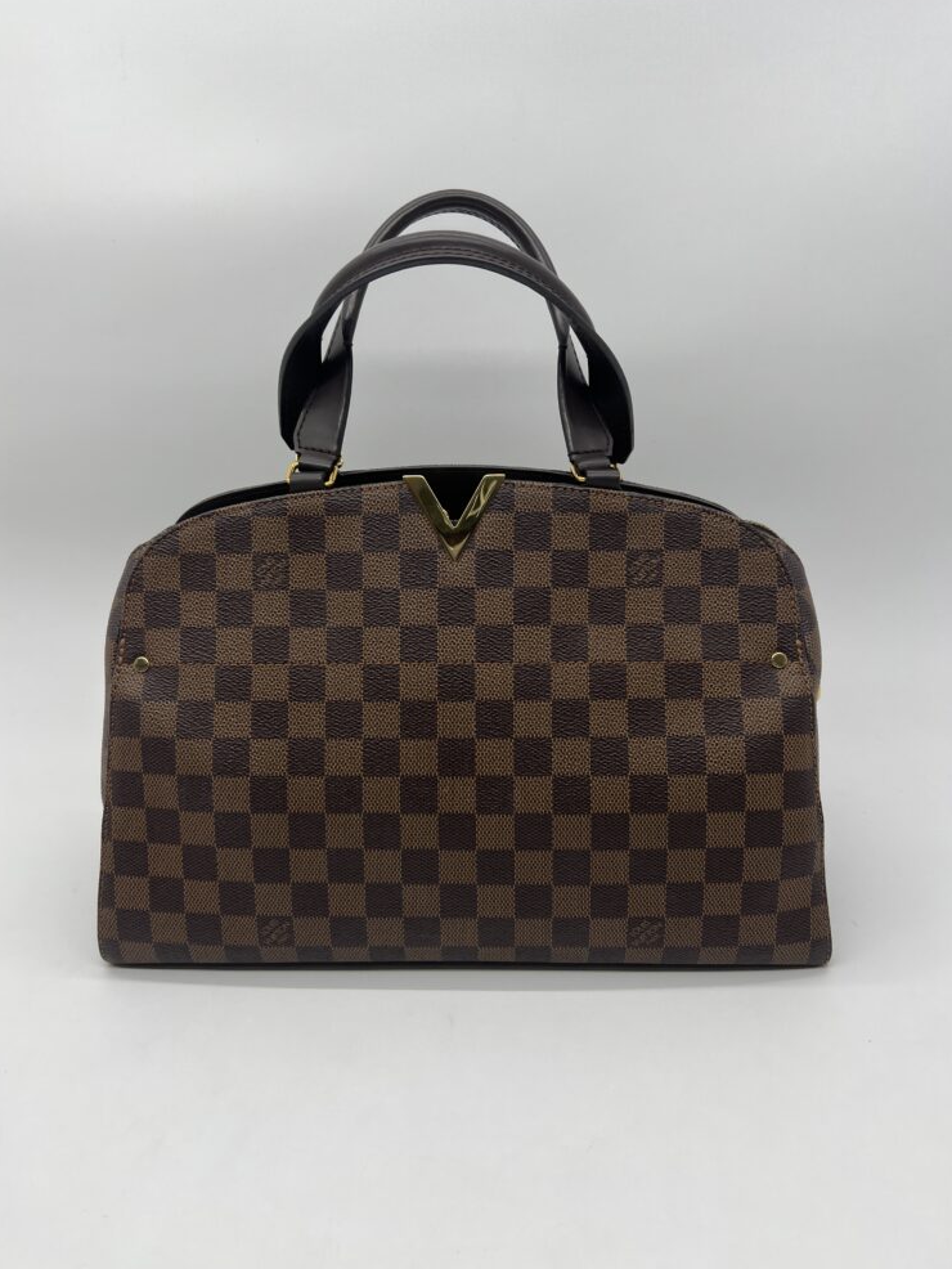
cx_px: 461
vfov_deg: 65.3
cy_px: 620
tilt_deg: -19.6
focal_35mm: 27
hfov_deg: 51.4
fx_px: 990
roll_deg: +1.2
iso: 40
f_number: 1.5
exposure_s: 1/208
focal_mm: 5.7
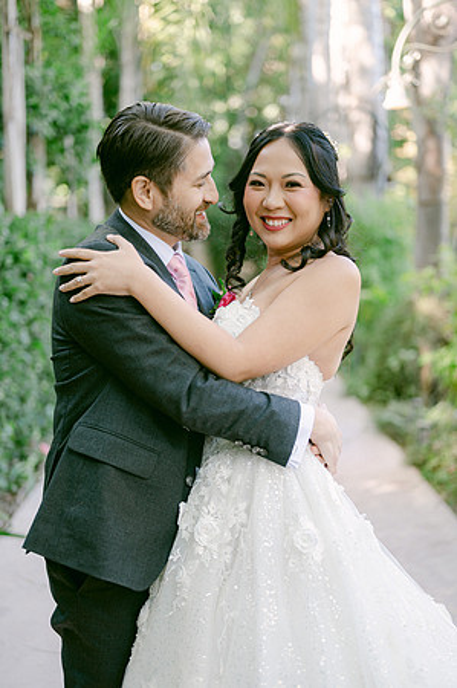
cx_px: 228
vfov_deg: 39.6
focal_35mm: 50
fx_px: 954
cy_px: 344
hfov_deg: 26.9
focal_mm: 50
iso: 140
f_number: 2
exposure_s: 1/125
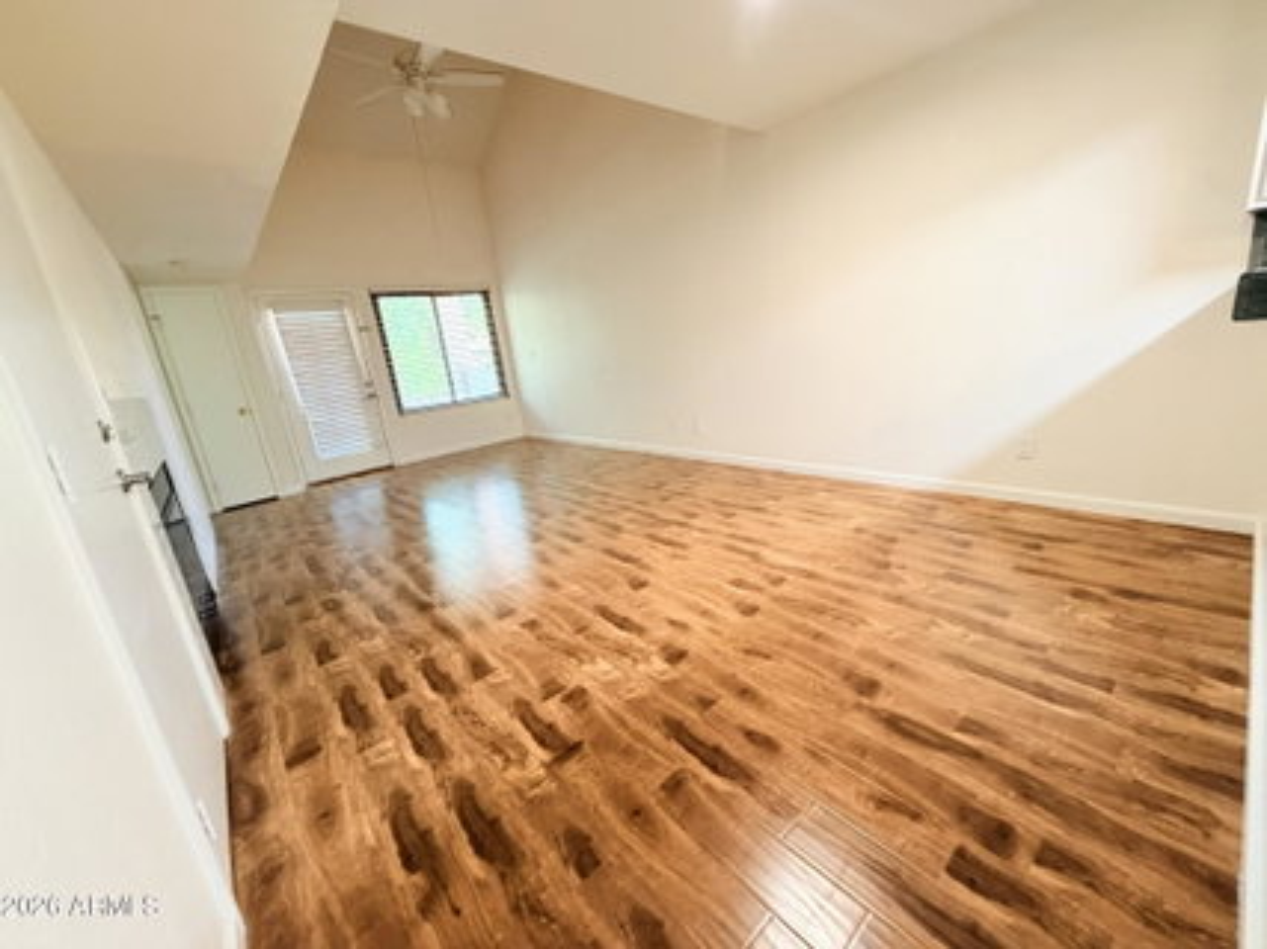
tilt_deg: -14.7
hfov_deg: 102.1
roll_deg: +6.9
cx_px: 634
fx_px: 512
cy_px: 474
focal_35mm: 14
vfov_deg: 85.6
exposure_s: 1/60
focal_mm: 2.22
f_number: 2.2
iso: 500
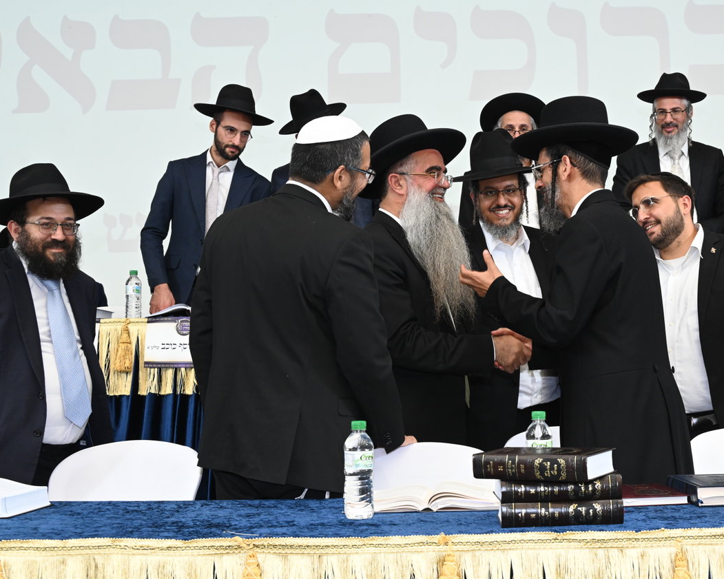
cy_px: 289
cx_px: 476
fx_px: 1179
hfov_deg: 33.9
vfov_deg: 27.6
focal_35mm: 55
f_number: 9
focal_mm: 44
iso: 1600
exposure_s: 1/100
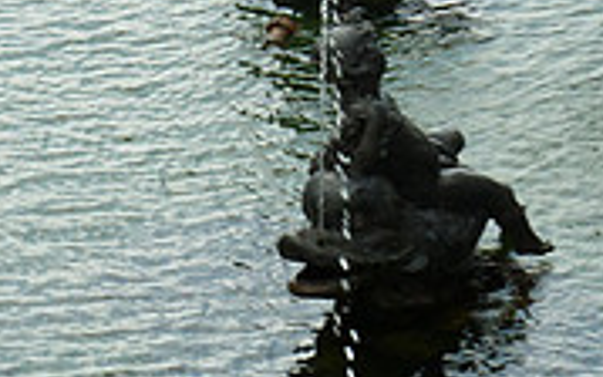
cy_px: -42
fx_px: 6280
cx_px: 889
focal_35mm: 382
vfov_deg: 3.4
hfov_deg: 5.5
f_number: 4.4
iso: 80
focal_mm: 18.2
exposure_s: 1/160
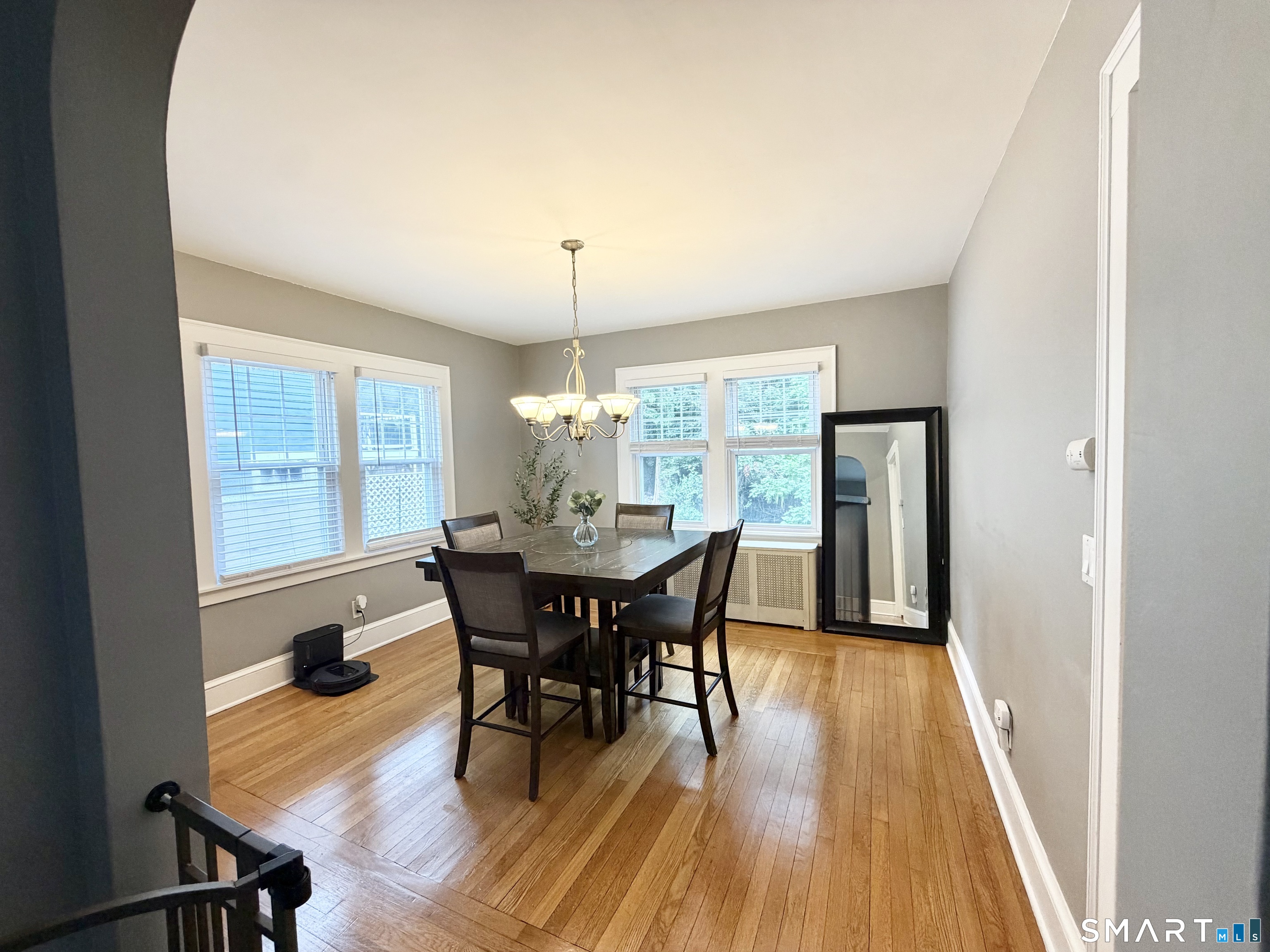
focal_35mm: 14
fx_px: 514
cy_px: 476
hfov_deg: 102.1
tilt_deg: -2.6
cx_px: 635
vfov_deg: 85.7
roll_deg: +1.9
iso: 200
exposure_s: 1/120
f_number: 2.2
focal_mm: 2.22
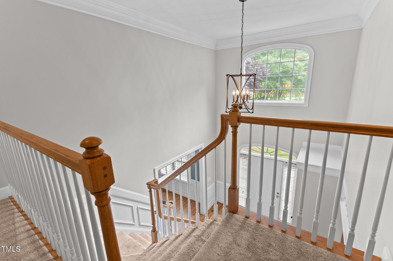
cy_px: 130
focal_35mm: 17
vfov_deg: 70.3
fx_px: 185
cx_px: 196
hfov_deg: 93.3
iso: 400
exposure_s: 1/6
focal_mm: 17
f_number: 6.3
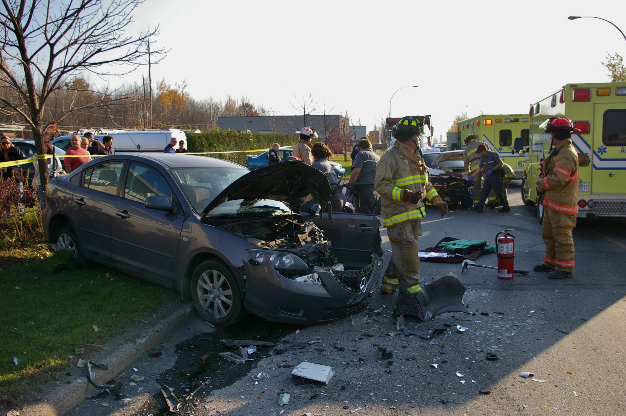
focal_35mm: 32
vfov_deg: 41.6
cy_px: 208
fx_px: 547
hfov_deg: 59.5
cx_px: 313
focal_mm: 21
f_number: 8
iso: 200
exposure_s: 1/250
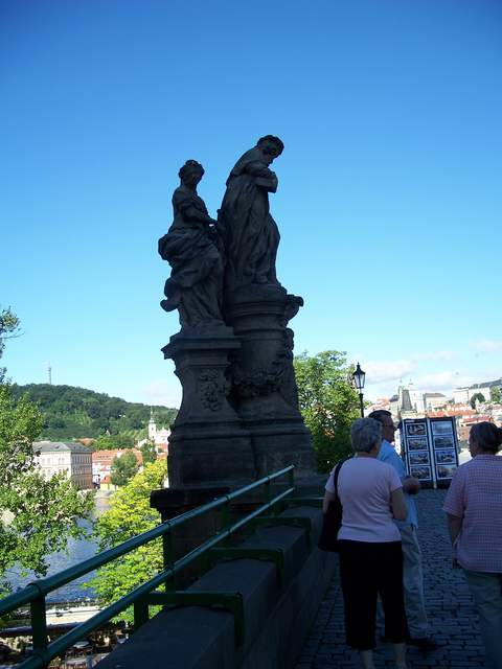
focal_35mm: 37
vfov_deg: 50.1
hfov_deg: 38.7
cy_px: 334
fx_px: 715
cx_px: 251
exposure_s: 1/640
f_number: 2.8
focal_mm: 7.8
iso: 64
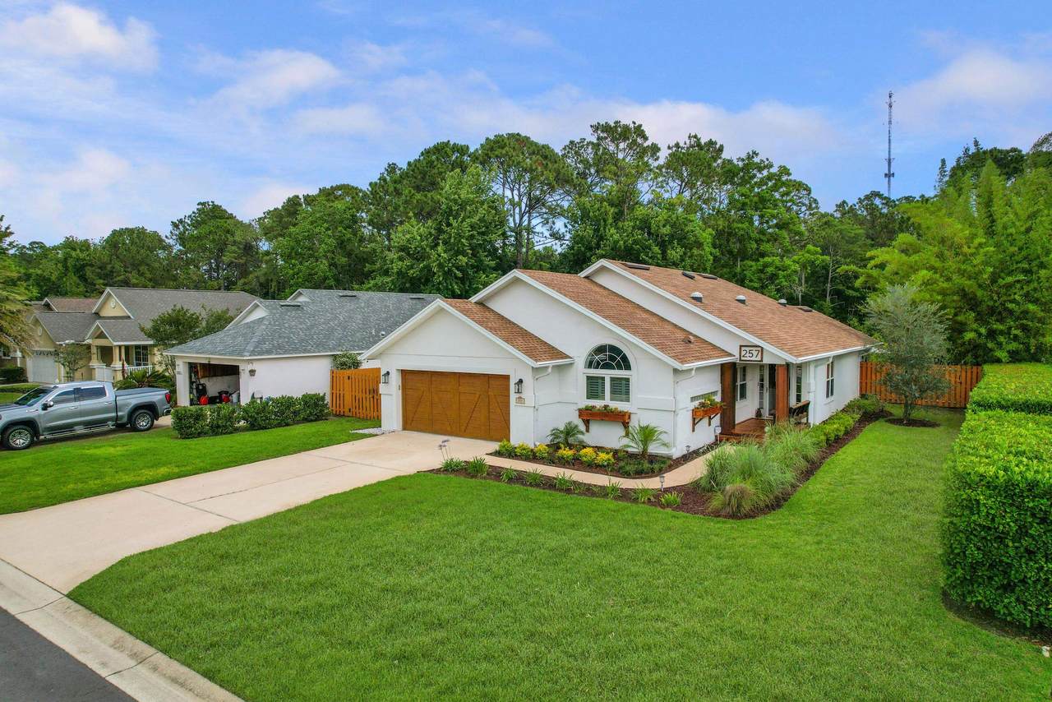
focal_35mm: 22
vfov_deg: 57.3
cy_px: 351
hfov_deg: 78.6
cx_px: 526
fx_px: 643
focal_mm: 8.38
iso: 100
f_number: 2.8
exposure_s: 1/640
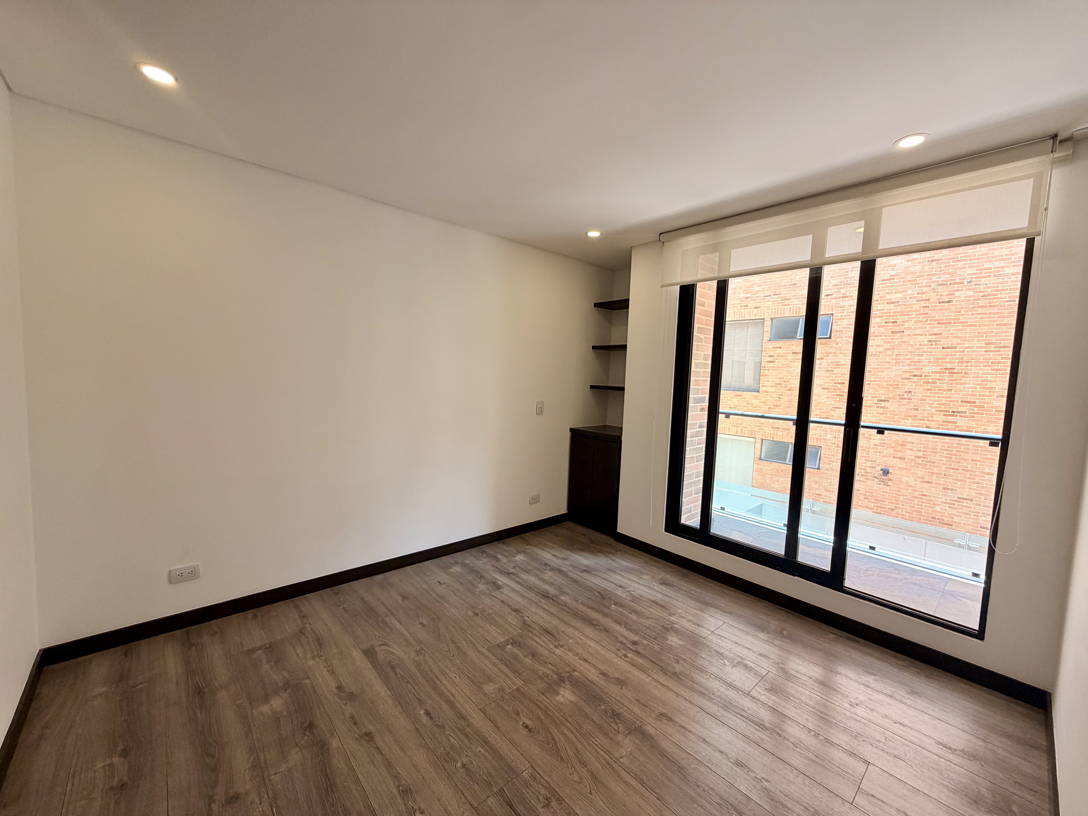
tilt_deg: -5.1
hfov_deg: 102.1
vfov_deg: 85.7
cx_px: 544
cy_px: 408
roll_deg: -2.0
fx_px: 440
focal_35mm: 14
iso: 100
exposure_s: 1/121
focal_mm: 2.22
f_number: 2.2
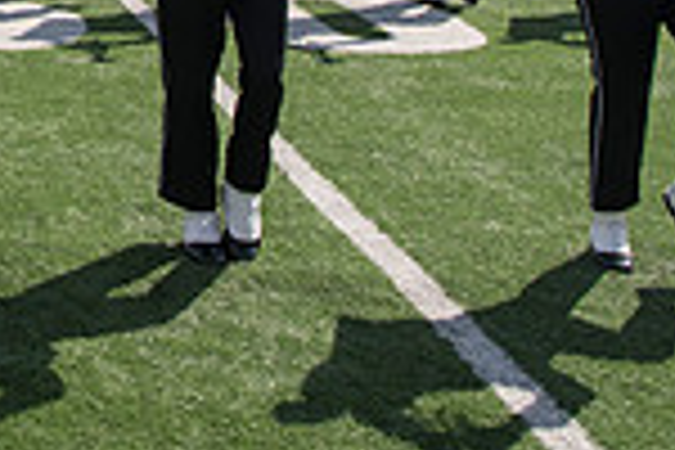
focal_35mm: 93
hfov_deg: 20.2
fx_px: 1744
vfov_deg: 13.6
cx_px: -180
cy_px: -286
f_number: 5.6
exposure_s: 1/1600
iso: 200
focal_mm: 24
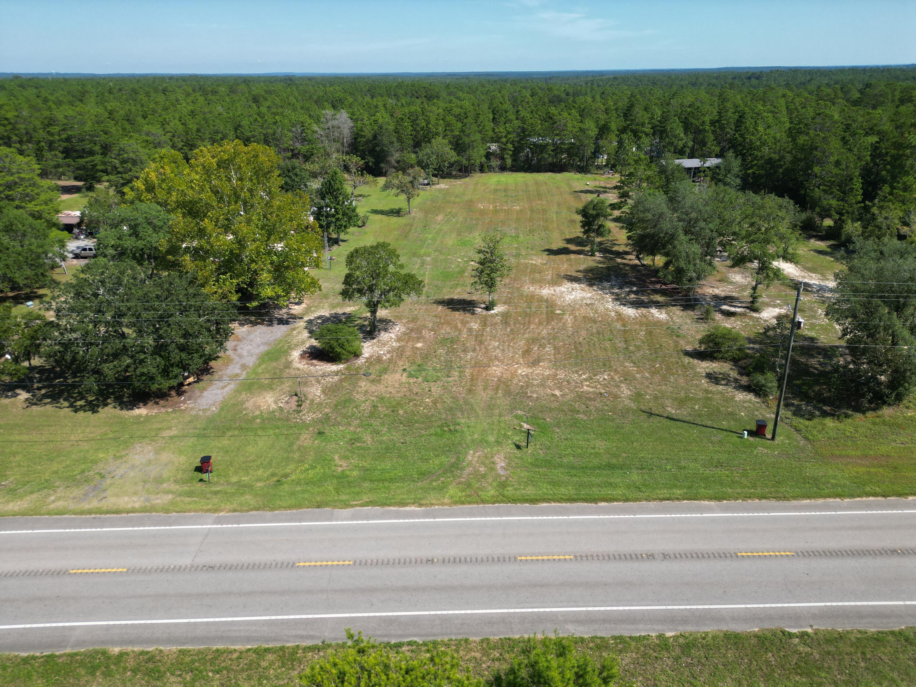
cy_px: 344
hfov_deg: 71.6
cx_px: 458
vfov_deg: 56.8
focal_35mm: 24
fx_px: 635
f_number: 1.7
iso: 100
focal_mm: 6.72
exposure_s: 1/2000
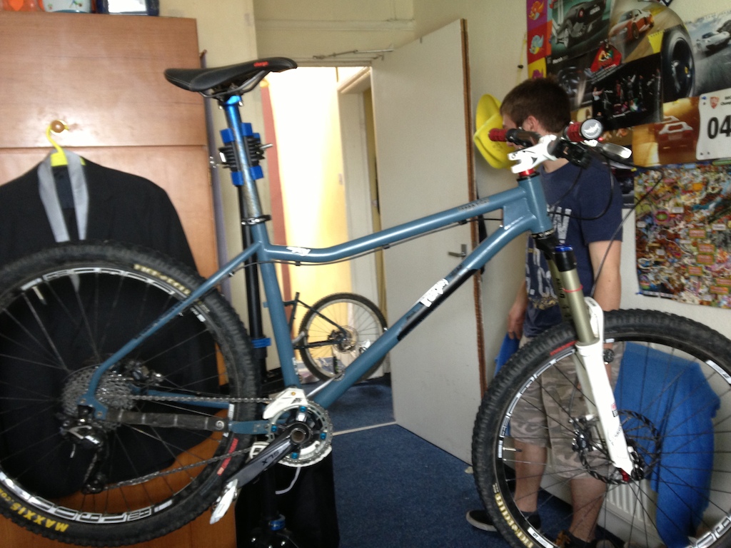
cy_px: 274
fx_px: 697
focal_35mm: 33
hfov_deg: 55.4
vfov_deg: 42.9
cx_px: 366
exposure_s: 1/20
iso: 100
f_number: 2.4
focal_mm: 4.13
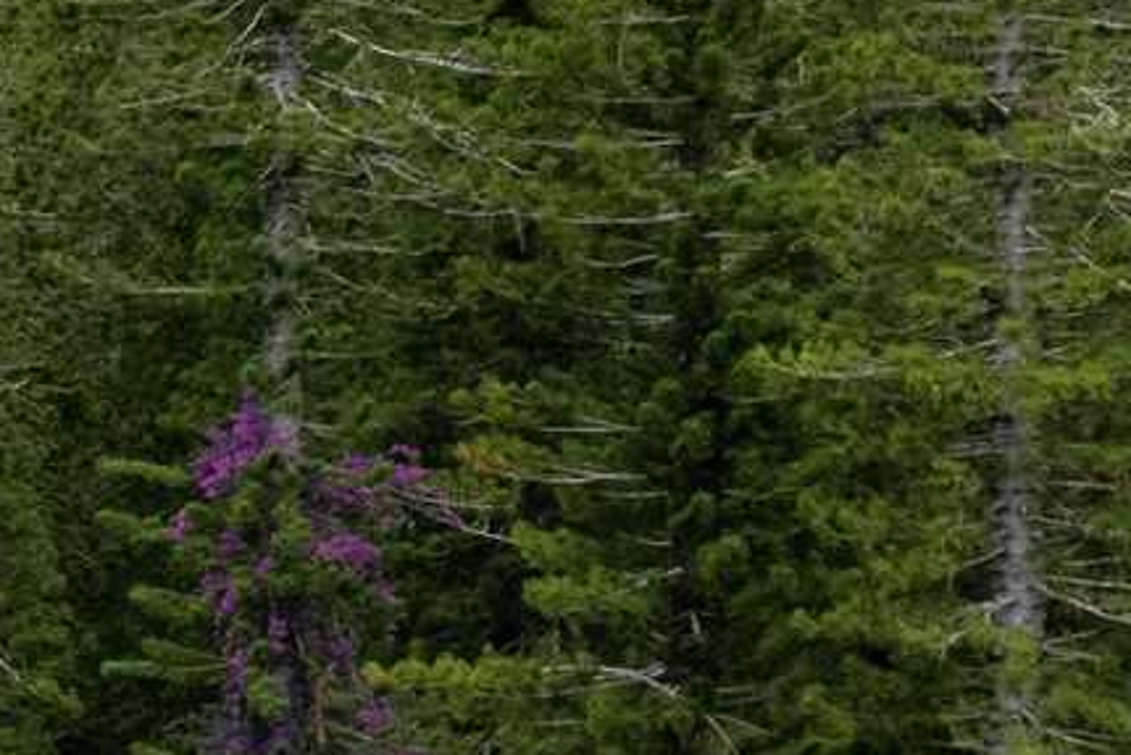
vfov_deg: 8.7
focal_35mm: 157
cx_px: -447
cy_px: 905
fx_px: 4934
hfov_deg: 12.6
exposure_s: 1/1250
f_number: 2.8
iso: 100
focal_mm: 8.38
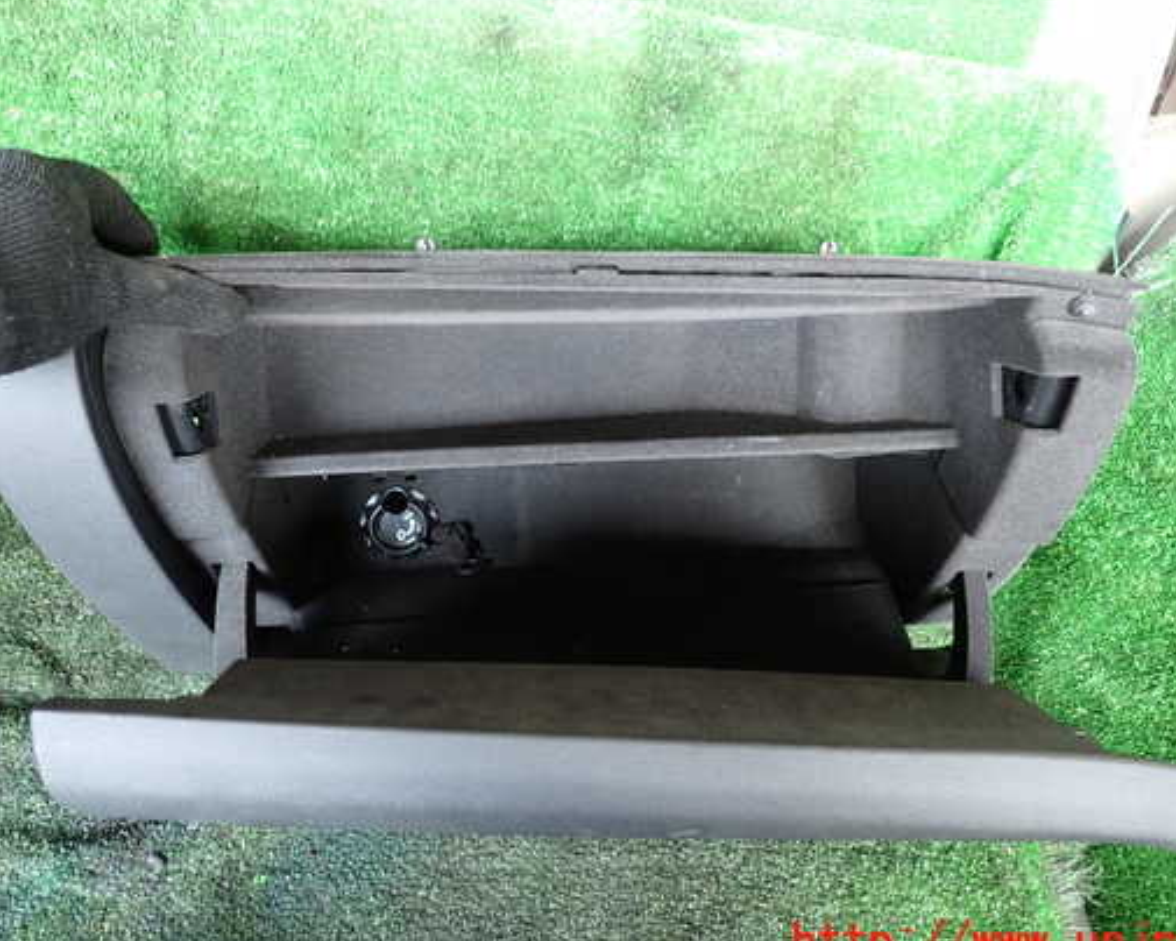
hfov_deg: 60.4
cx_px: 619
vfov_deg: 50.0
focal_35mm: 29
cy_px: 450
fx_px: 1009
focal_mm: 4.5
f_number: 2
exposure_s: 1/40
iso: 200
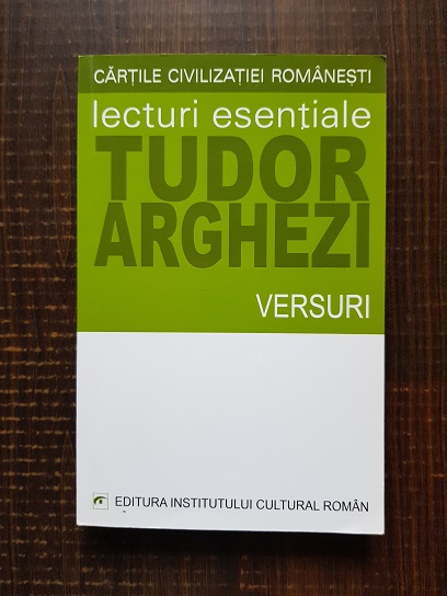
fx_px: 448
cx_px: 224
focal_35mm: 26
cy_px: 298
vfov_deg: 67.3
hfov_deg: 53.1
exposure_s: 1/24
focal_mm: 4.3
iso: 200
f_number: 1.7
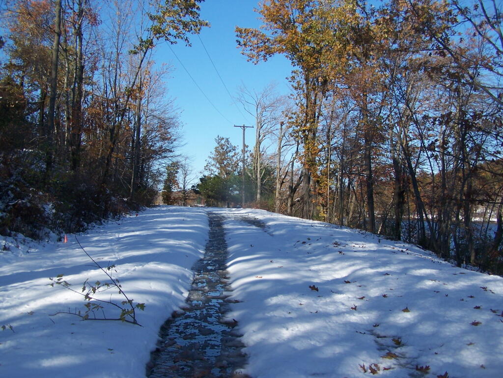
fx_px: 552
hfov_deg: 49.0
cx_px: 252
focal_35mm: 38
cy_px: 189
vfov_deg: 37.7
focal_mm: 6.3
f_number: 4
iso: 80
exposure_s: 1/640
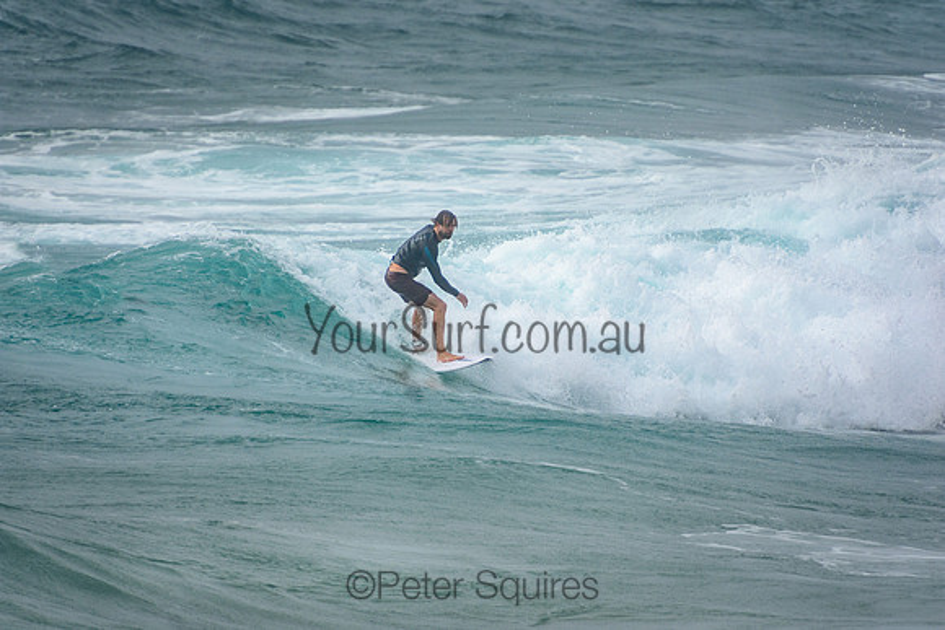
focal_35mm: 600
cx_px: 472
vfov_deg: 2.3
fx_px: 15753
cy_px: 315
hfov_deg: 3.4
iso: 320
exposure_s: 1/2000
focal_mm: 400
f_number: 5.6
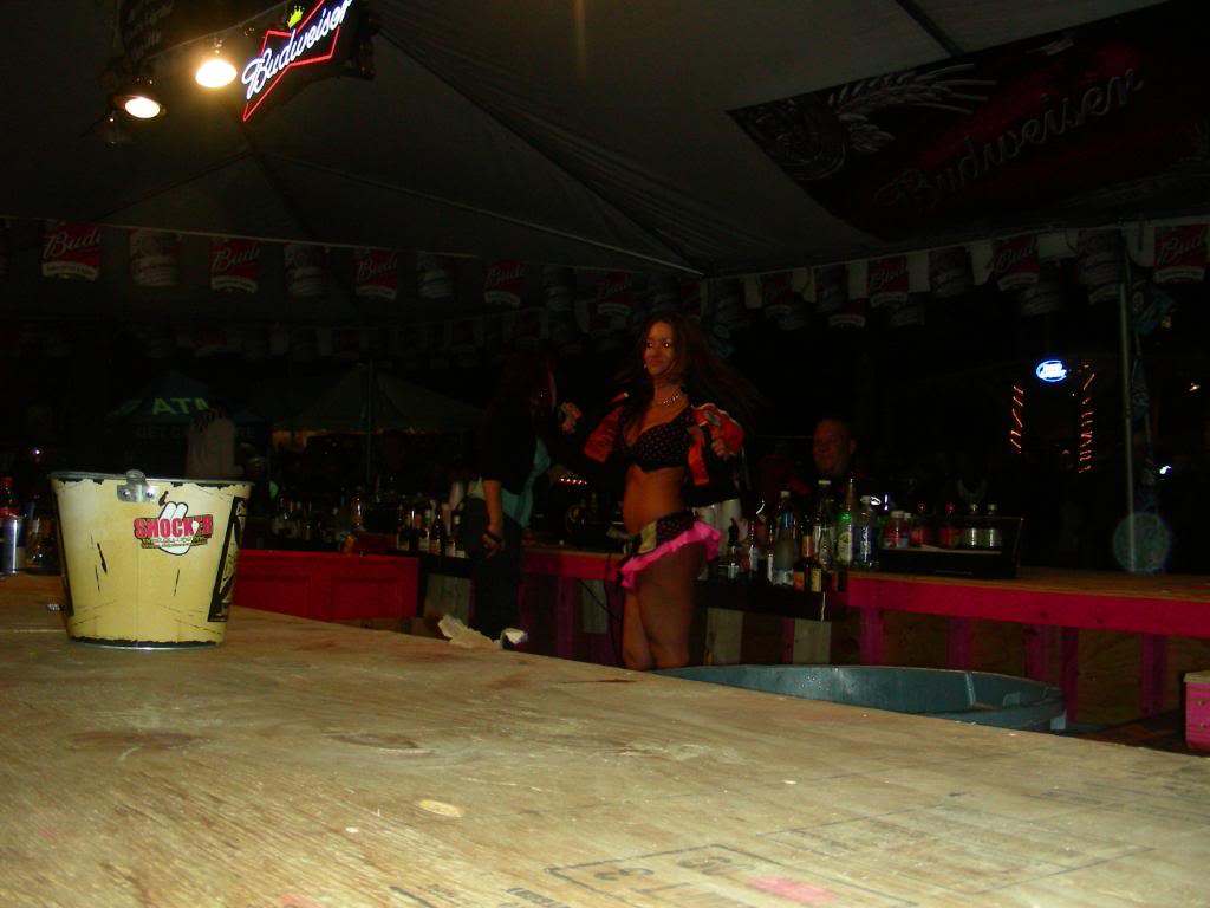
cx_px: 605
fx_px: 1328
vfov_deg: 37.7
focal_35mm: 38
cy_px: 454
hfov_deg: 49.0
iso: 200
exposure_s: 1/60.1
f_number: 3.5
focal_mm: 6.3
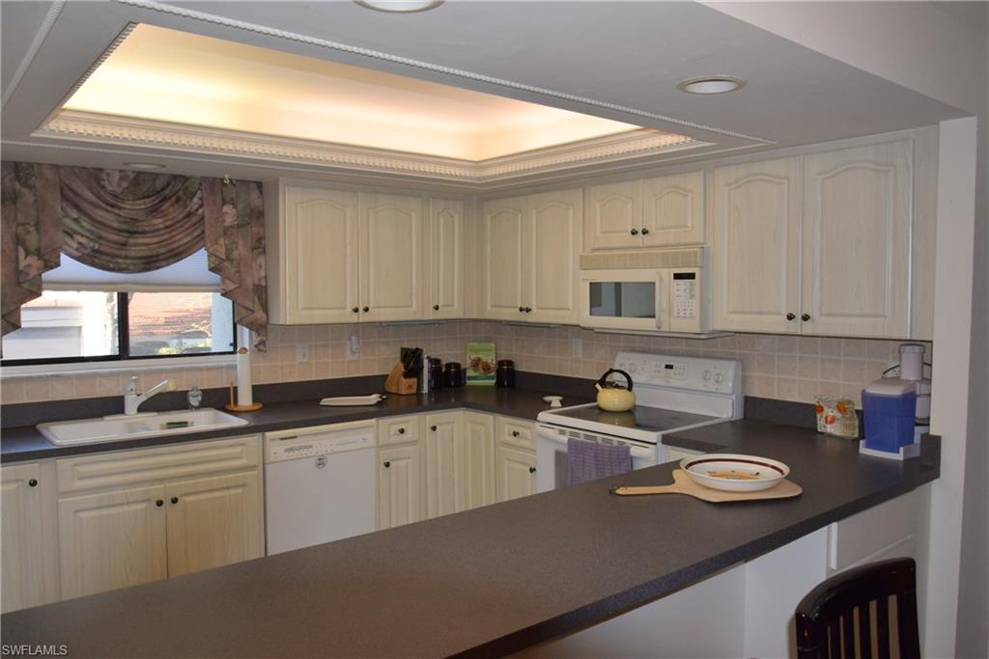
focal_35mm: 27
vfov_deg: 47.9
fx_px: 742
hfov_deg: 67.4
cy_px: 330
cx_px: 494
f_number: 5.6
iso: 800
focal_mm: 18
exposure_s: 1/125
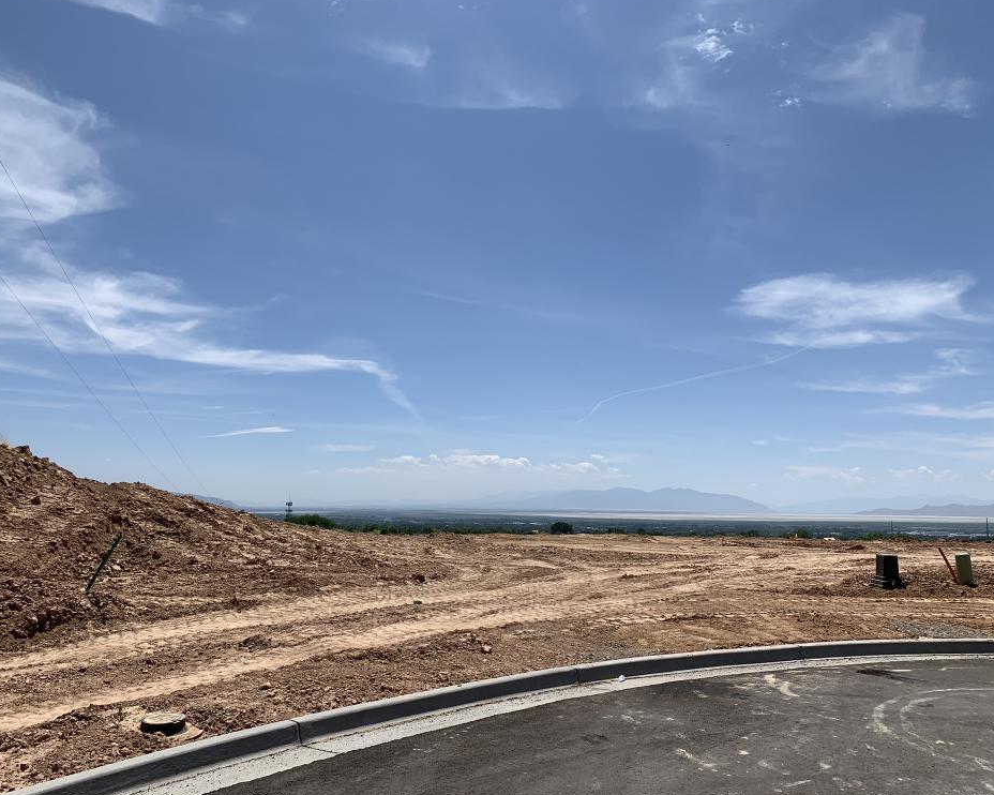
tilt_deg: +8.0
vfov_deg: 51.5
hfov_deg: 62.2
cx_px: 472
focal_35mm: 28
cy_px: 396
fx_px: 824
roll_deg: -0.6
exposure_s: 1/4274
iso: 25
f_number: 1.8
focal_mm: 4.25
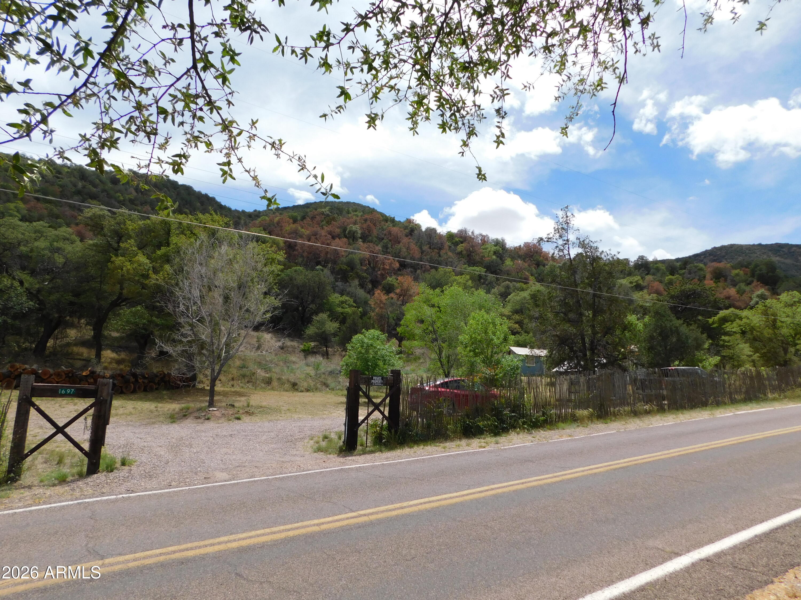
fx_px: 532
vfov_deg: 58.9
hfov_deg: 73.9
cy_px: 300
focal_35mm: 23
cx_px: 400
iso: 125
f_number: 6
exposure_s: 1/500
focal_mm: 4
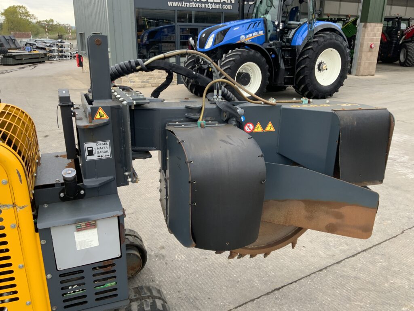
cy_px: 156
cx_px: 207
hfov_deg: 61.7
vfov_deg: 48.2
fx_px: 347
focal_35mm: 29
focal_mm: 3
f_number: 1.8
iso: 40
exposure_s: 1/122
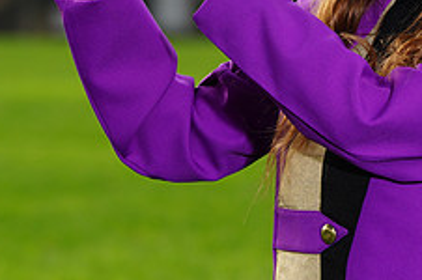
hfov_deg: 3.5
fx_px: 6894
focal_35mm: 589
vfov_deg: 2.3
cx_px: 276
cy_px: -60
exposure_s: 1/200
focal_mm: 229
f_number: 7.1
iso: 100
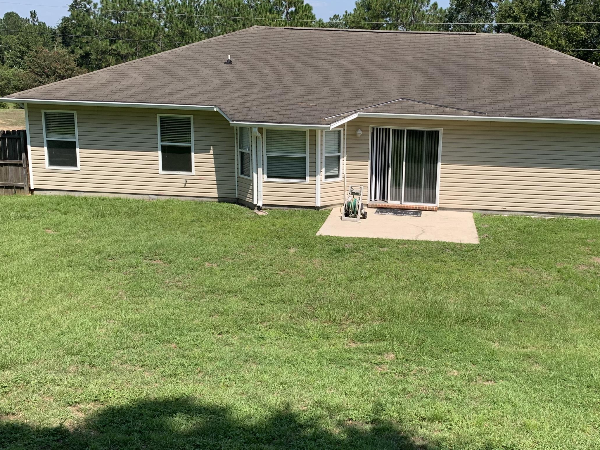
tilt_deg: -10.8
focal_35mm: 38
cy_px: 213
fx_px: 659
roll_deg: -2.2
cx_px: 372
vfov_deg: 37.7
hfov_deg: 48.6
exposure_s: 1/1689
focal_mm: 4.25
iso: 25
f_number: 1.8
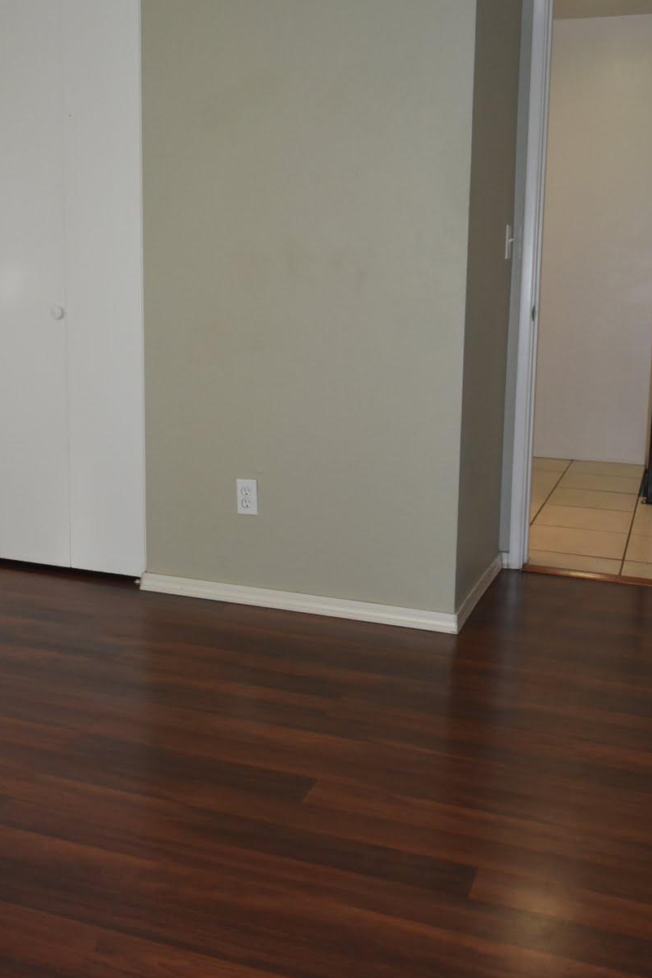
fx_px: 978
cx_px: 326
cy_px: 425
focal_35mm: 36
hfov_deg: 36.9
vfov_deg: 53.0
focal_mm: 18
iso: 1250
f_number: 3.5
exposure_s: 1/60
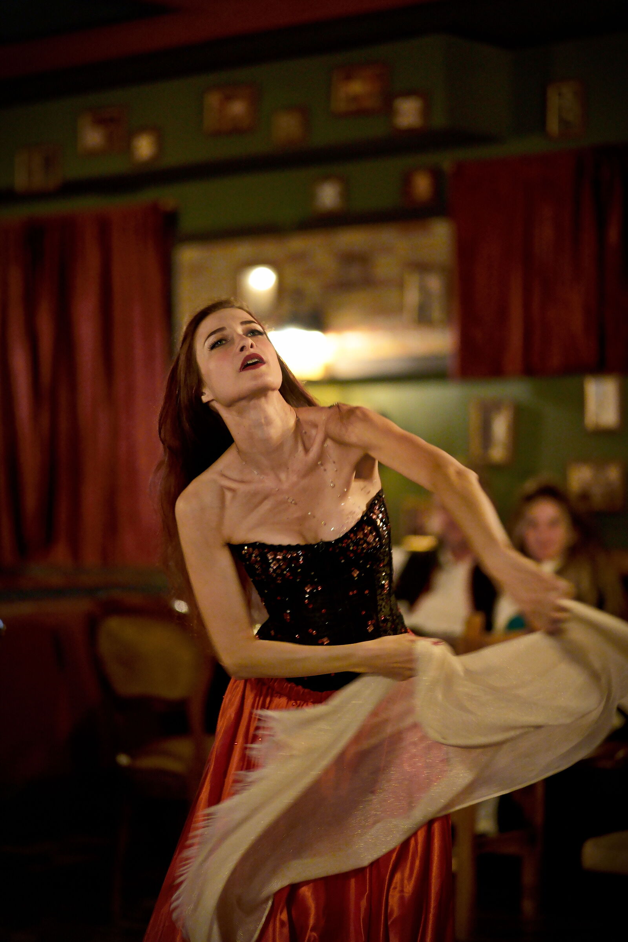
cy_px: 471
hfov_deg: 16.1
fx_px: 2224
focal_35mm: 85
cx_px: 314
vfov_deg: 23.9
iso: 1250
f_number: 1.4
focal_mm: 85
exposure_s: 1/125
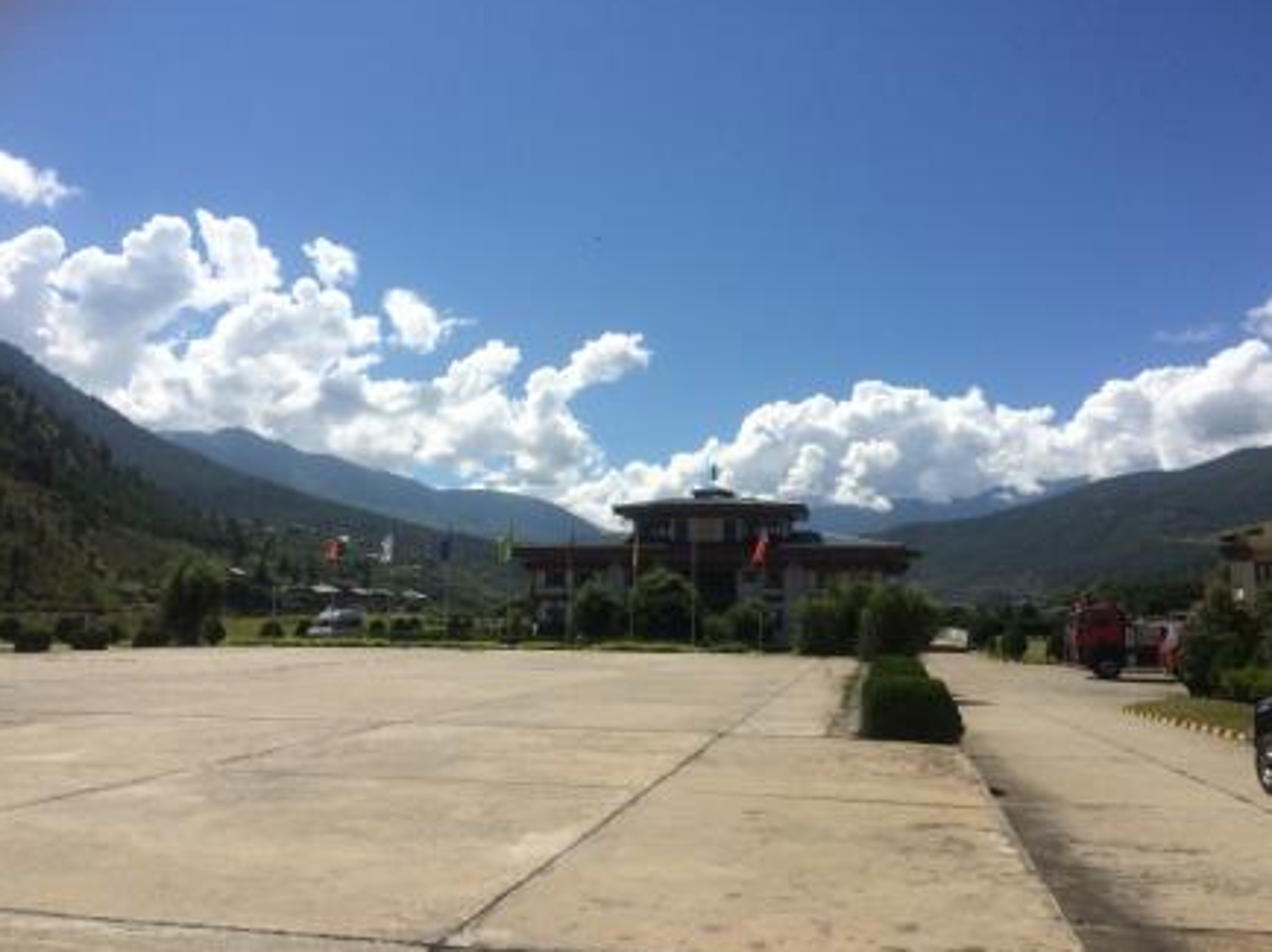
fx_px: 1138
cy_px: 472
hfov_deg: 58.4
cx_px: 648
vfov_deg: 45.4
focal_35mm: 31
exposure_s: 1/4115
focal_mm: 4.12
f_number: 2.2
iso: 32
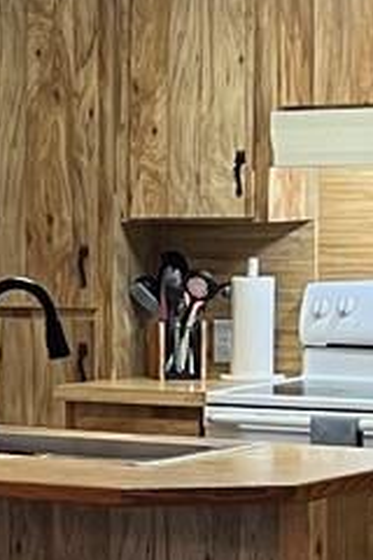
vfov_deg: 11.4
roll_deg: +0.8
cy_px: 366
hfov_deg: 7.2
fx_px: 2797
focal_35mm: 180
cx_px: -513
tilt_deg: -3.4
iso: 100
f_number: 1.5
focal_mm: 5.7
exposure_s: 1/60
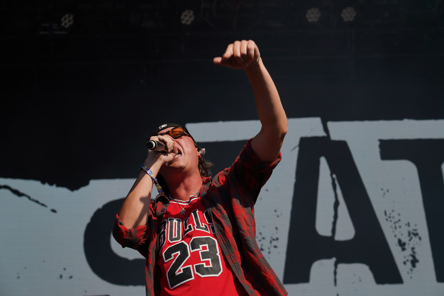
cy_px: 148
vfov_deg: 14.6
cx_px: 222
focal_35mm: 94
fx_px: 1159
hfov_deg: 21.7
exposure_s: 1/640
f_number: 8
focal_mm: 94
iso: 100
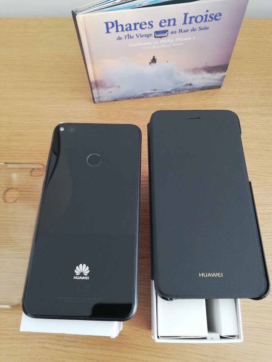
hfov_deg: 53.1
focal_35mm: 26
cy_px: 181
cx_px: 136
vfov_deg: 67.3
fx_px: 272
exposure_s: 1/50
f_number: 2.2
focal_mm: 3.81
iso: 125
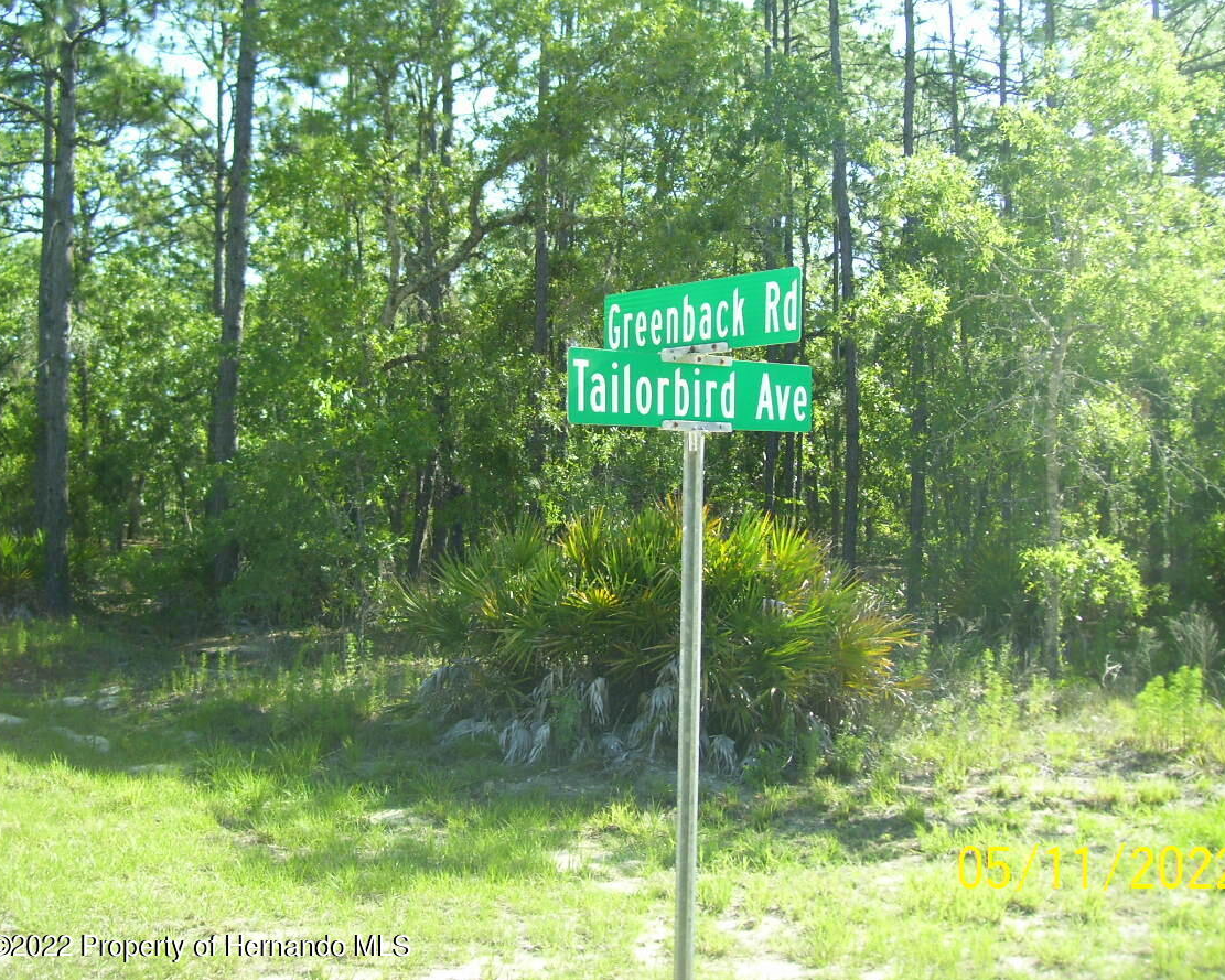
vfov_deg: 38.2
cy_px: 495
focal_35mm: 39
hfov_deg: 46.8
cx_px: 647
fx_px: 1414
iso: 80
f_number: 2.7
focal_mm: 6
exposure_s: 1/250
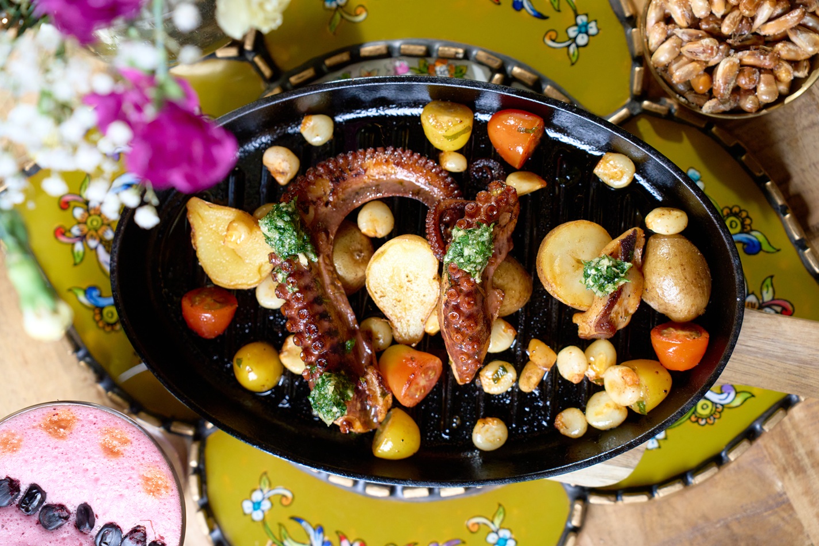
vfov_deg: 18.2
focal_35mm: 75
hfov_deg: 27.0
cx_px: 410
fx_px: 1706
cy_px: 273
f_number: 4
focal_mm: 75
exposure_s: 1/250
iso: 2500
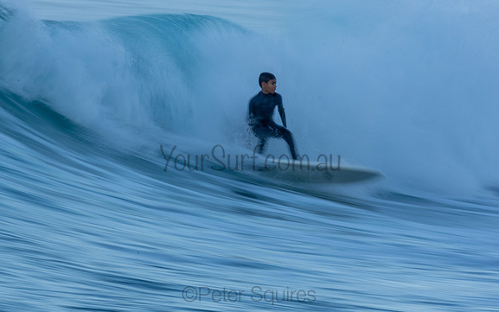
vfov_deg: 1.7
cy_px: 151
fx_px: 10447
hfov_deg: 2.7
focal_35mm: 768
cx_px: 249
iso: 100
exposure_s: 1/20
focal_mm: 500
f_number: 20
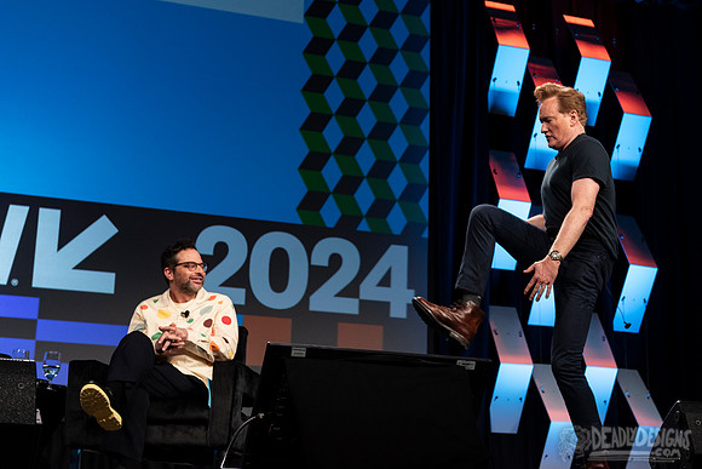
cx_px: 406
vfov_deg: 19.6
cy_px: 174
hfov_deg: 29.1
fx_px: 1351
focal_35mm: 69
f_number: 4
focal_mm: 55
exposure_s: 1/320
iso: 1250
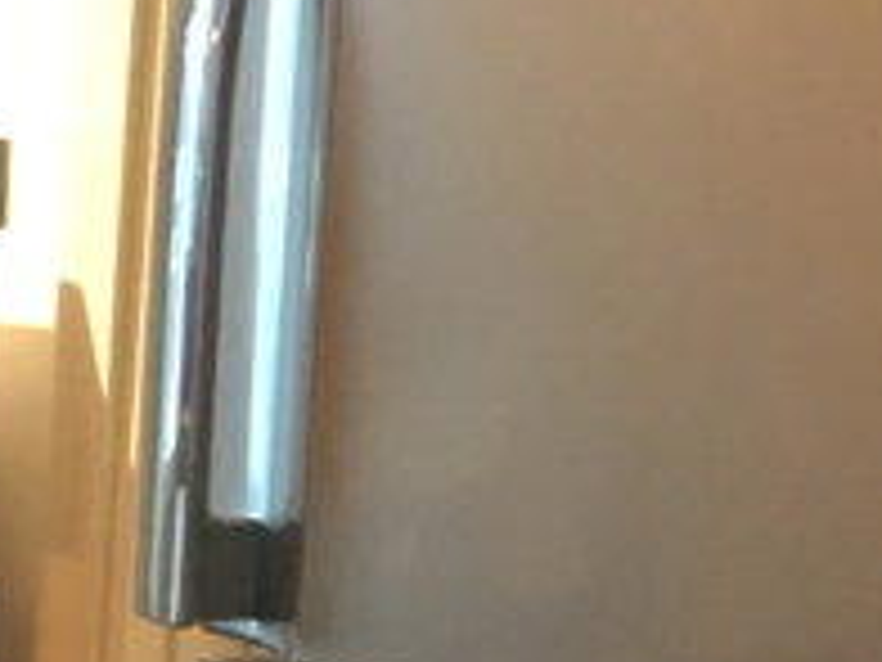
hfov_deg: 8.7
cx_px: -1870
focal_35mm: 184
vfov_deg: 8.1
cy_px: 333
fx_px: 4688
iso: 125
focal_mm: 4.15
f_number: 2.2
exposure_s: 1/4
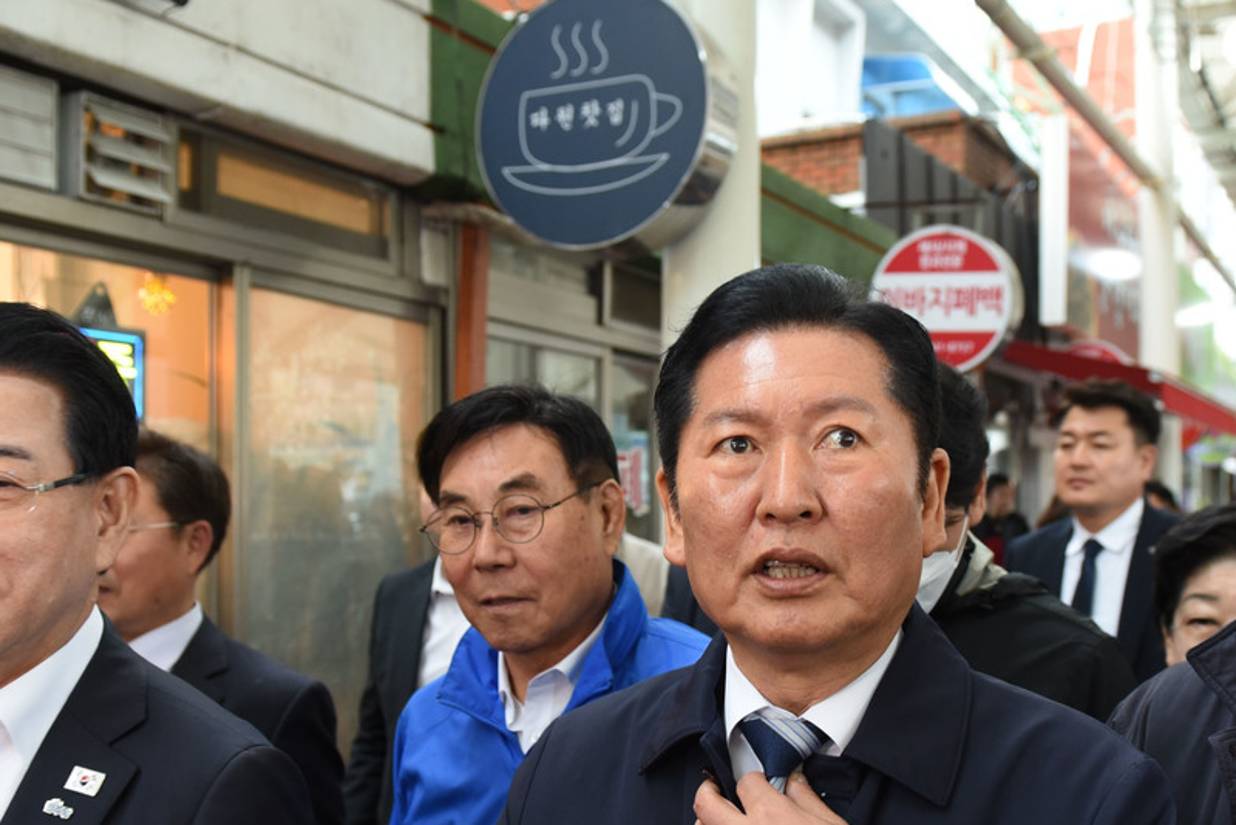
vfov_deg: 31.7
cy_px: 531
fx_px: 1442
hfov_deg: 46.3
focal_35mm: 42
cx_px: 701
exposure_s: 1/125
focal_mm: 24
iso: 1250
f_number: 3.5
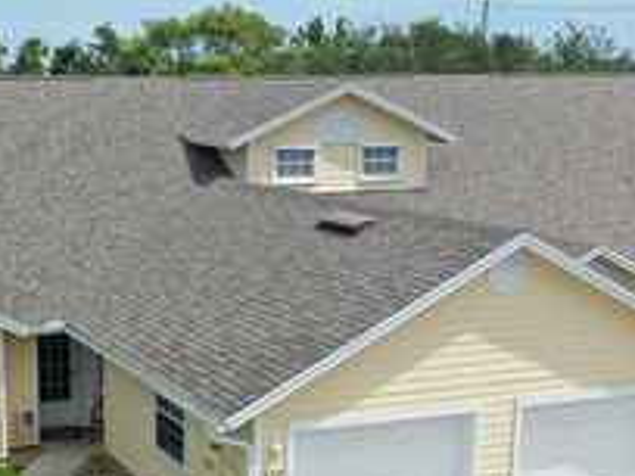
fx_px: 1211
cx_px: 171
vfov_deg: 21.8
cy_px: 415
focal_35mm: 66
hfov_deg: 29.0
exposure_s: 1/500
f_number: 5.6
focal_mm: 10.26
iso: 100
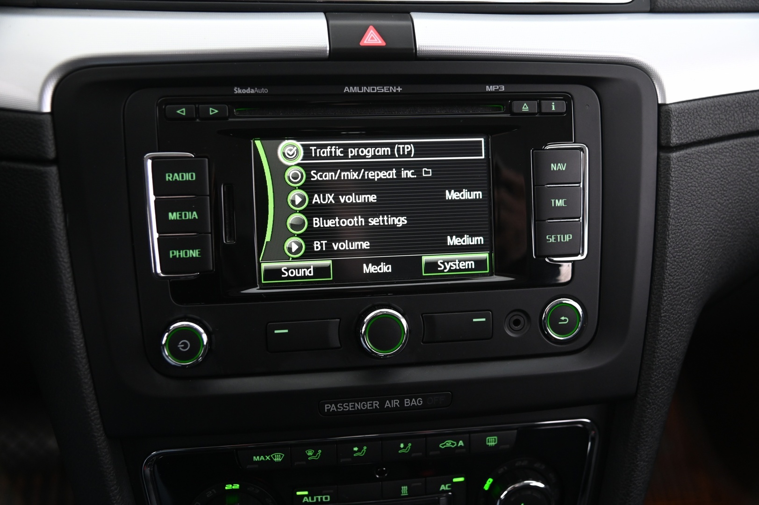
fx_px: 800
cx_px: 380
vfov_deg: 35.0
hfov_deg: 50.7
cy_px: 252
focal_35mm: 38
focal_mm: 38
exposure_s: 1/13
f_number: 4
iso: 2000
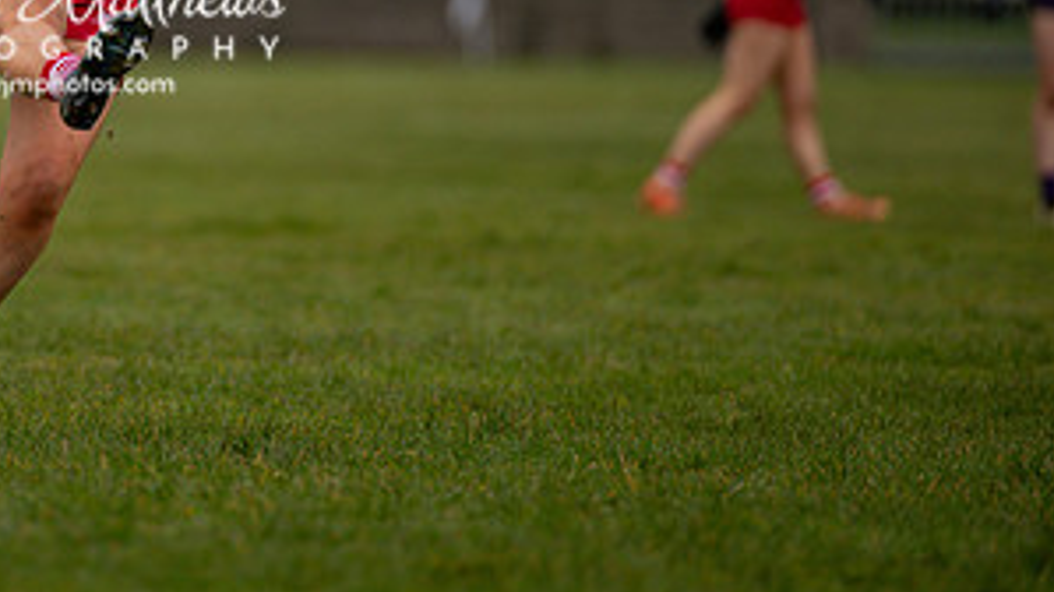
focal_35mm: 610
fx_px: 17044
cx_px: 46
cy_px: -62
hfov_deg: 3.5
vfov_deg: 2.0
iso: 320
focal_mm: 300
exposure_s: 1/1000
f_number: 2.8
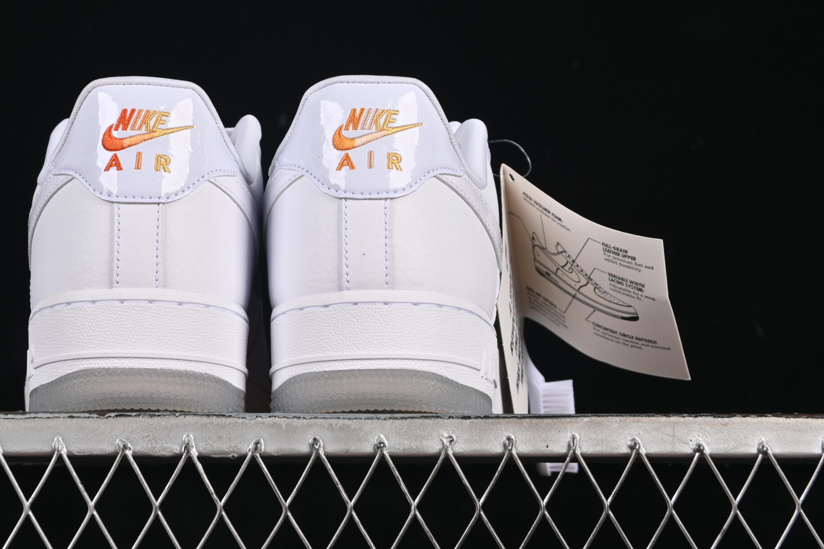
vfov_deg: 13.0
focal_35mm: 105
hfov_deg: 19.4
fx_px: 2403
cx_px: 299
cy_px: 173
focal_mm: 50
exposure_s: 1/80
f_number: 8
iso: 160
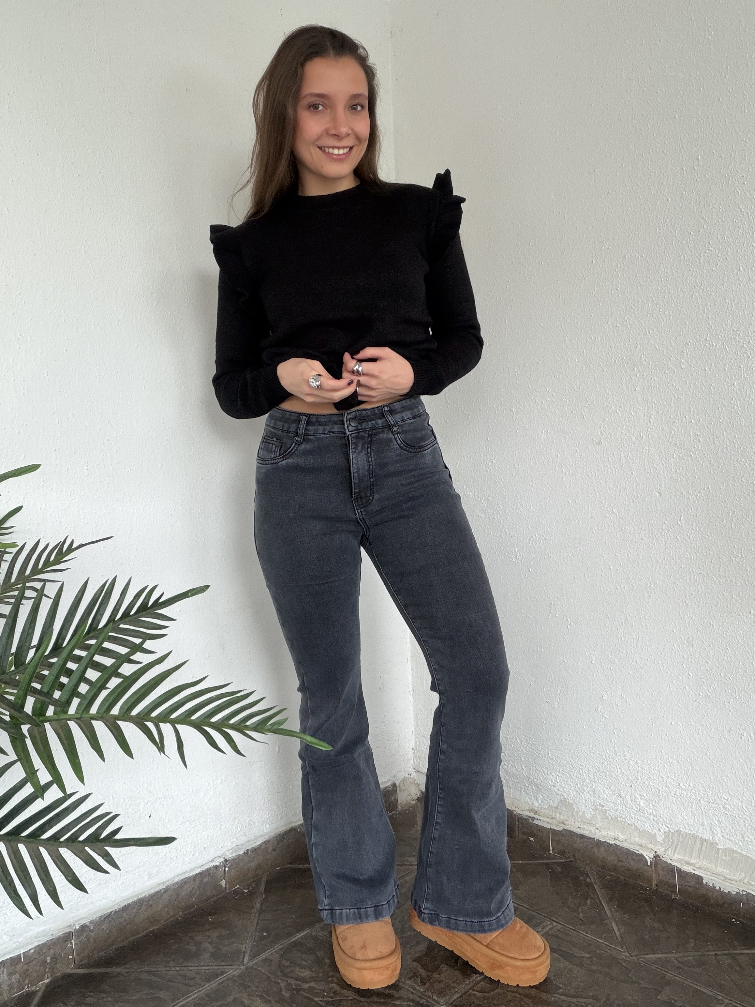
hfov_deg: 46.8
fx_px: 872
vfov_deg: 60.0
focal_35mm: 30
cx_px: 378
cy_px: 504
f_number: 1.9
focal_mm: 2.71
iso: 100
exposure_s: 1/60
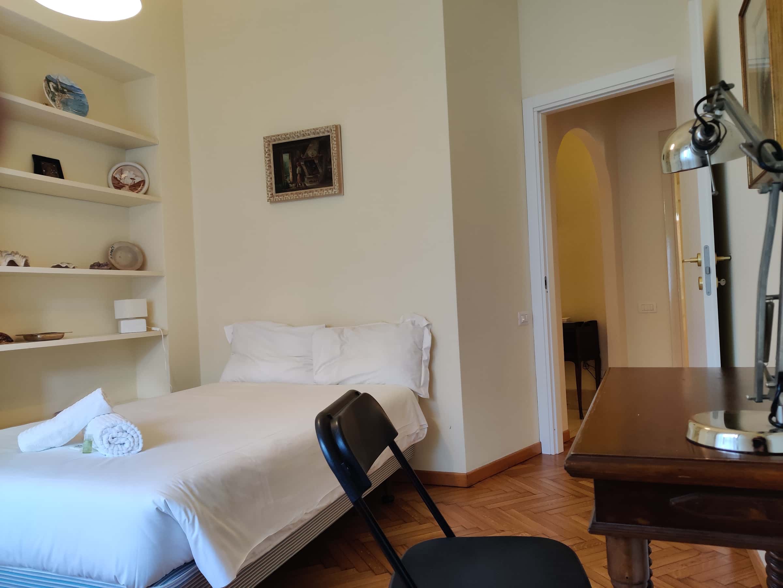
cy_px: 294
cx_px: 392
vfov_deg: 51.4
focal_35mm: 27
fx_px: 611
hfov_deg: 65.3
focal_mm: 4.75
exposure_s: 1/50
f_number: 1.75
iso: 500
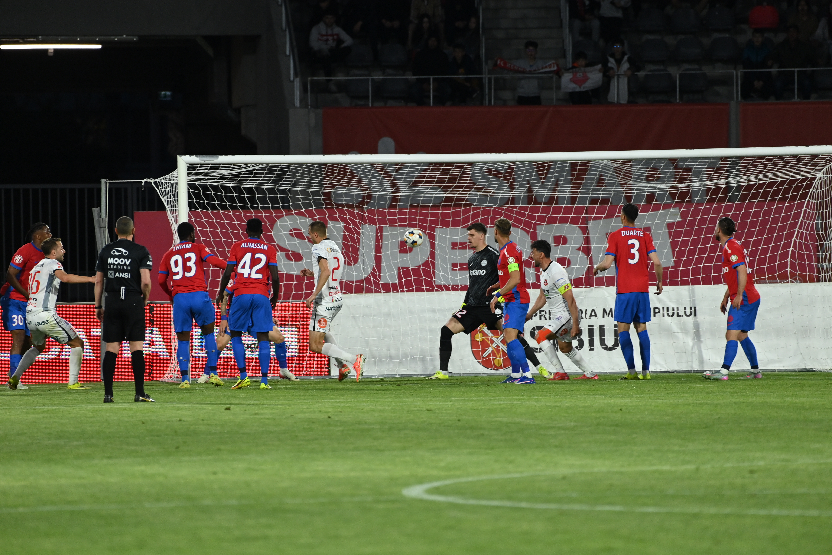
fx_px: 10168
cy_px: 278
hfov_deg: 4.7
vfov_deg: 3.1
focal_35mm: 440
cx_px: 416
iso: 2000
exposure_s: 1/500
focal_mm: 440
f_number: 5.6
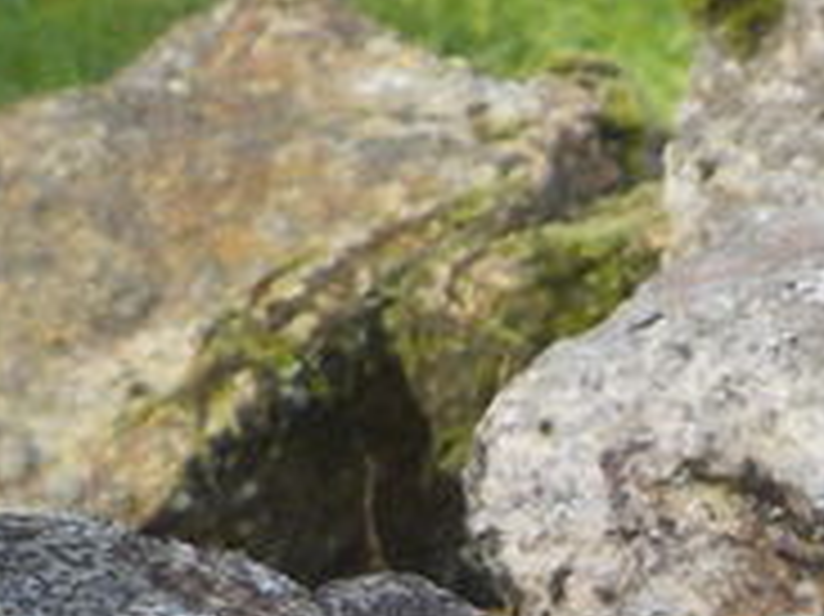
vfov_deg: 8.8
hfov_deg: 10.1
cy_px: 890
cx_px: 2148
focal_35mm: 164
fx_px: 3901
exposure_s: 1/160
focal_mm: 4.1
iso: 125
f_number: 3.3
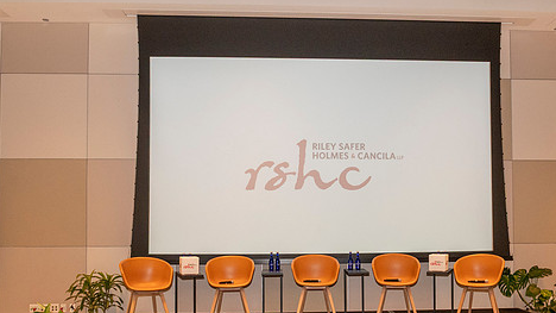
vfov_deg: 30.1
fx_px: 575
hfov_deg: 51.4
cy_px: 214
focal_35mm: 39
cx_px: 323
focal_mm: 18
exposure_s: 1/80
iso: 1250
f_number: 8
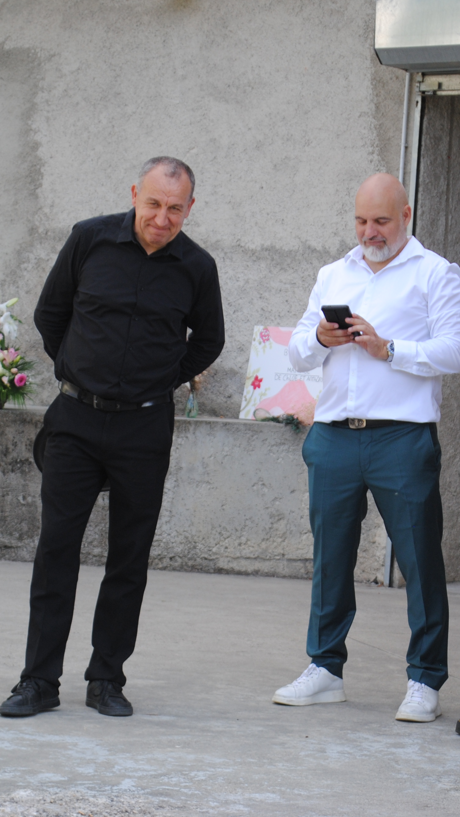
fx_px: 2666
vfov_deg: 17.4
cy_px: 407
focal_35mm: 123
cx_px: 350
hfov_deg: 9.8
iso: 180
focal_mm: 52
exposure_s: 1/125
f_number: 5.6
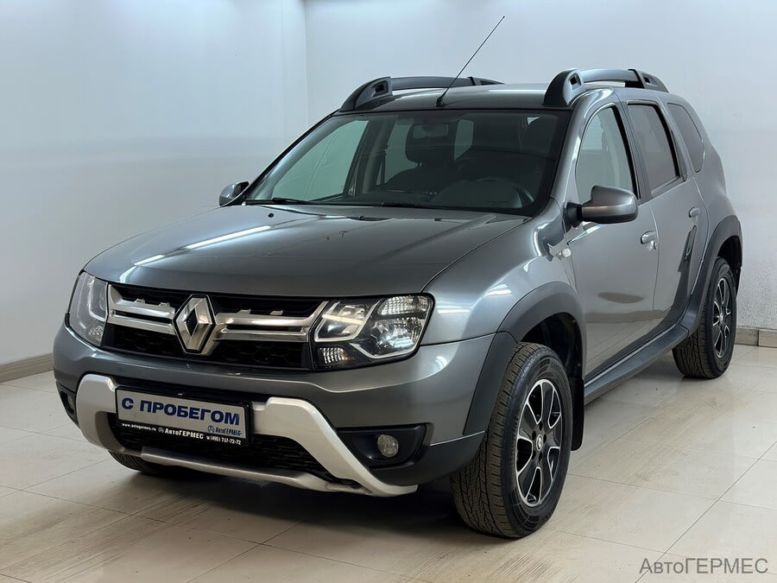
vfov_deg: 30.3
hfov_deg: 39.7
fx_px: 1077
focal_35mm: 48
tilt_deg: -8.4
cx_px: 388
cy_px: 292
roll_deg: +0.7
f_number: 1.78
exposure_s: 1/100
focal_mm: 6.86
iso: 64
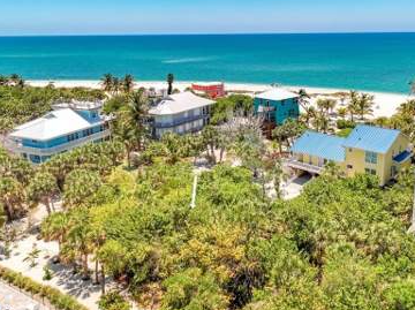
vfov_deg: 43.7
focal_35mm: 32
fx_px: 383
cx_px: 235
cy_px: 115
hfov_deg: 56.7
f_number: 2.8
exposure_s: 1/60
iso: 100
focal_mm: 12.29
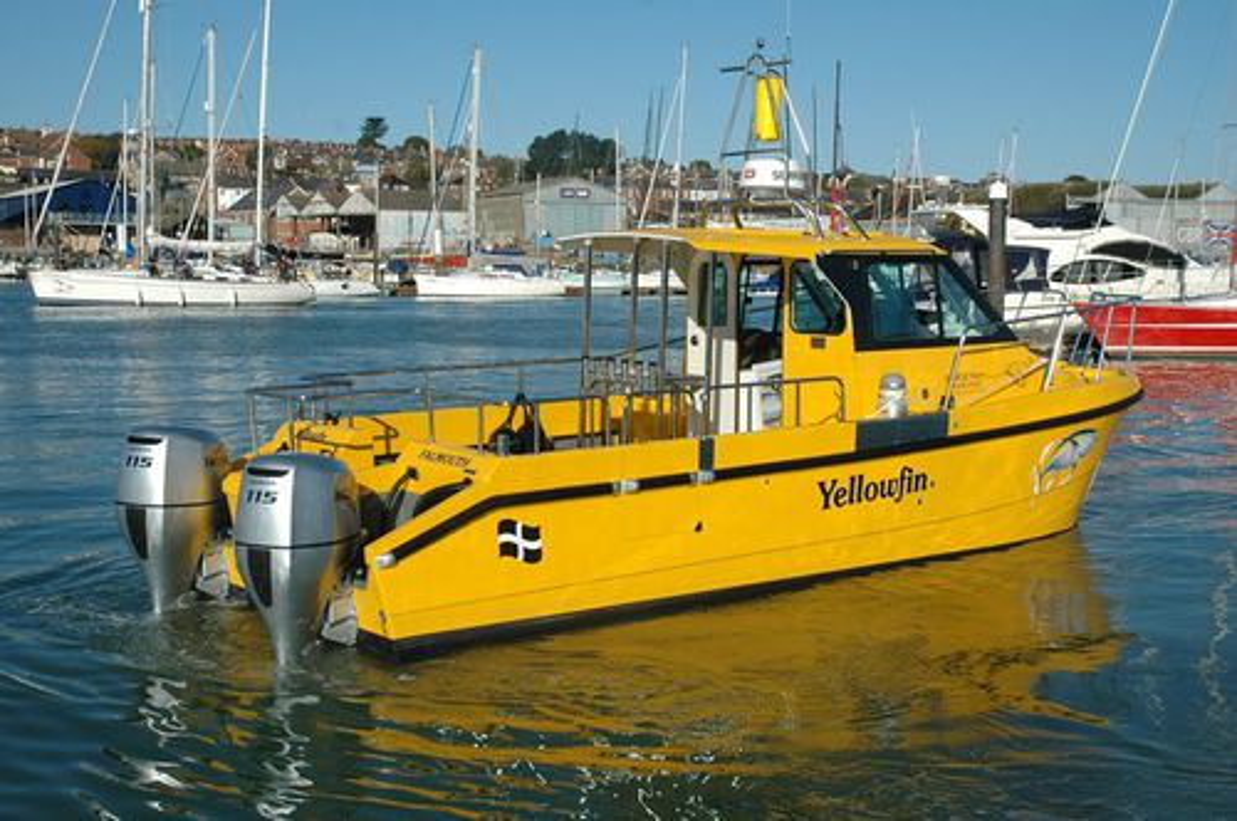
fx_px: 1596
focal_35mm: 46
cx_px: 618
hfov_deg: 42.4
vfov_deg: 28.9
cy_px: 410
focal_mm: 31
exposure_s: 1/400
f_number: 10
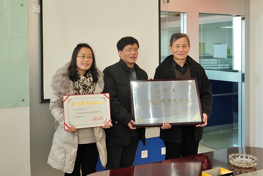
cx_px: 132
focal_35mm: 36
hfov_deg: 53.1
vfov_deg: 36.9
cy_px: 88
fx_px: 263
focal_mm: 24
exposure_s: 1/8
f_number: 3.8
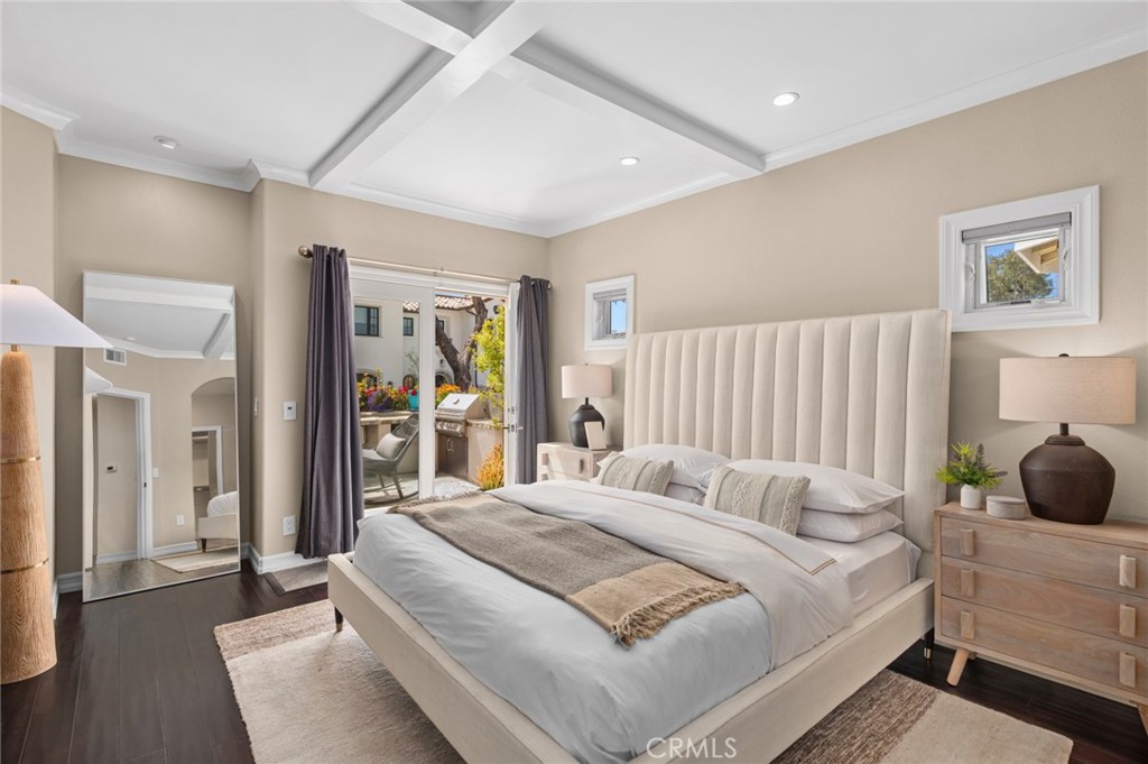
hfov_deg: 96.8
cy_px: 382
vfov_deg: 73.7
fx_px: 510
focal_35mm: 16
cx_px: 574
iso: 80
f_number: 9
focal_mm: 16
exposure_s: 1/13
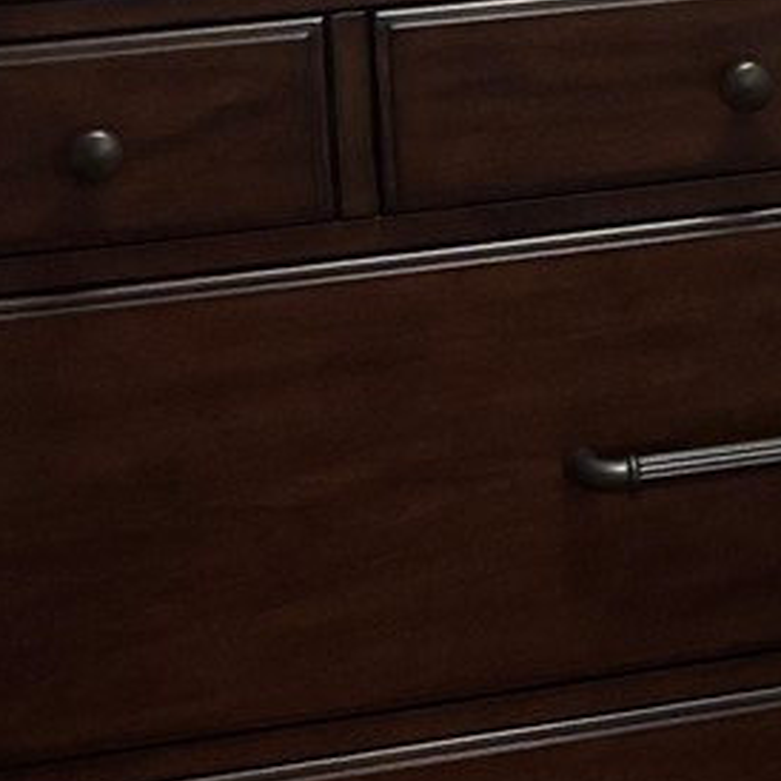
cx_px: 1217
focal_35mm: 134
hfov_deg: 12.3
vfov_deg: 12.5
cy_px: -296
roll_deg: +0.1
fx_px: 3420
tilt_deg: -10.4
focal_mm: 5.96
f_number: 1.6
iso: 500
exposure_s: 1/60
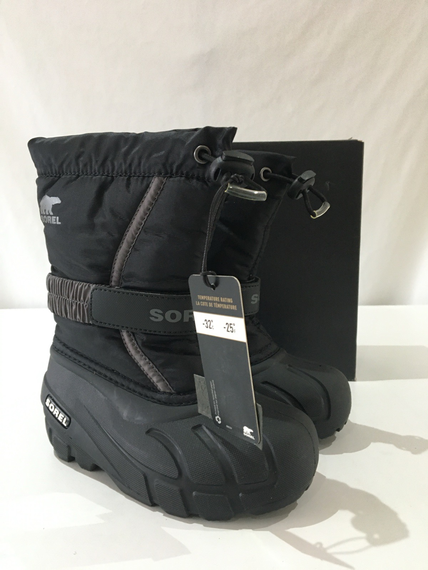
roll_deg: -0.4
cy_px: 285
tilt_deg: -7.4
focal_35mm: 29
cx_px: 214
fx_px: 478
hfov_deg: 48.2
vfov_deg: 61.7
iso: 160
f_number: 2.2
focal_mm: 4.15
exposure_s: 1/33
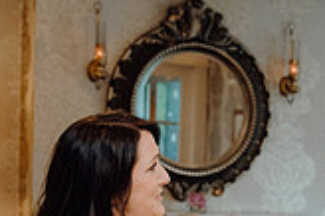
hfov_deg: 14.5
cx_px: 359
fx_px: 1245
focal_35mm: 138
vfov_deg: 9.6
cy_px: 330
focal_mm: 39
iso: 2500
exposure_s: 1/160
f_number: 3.5
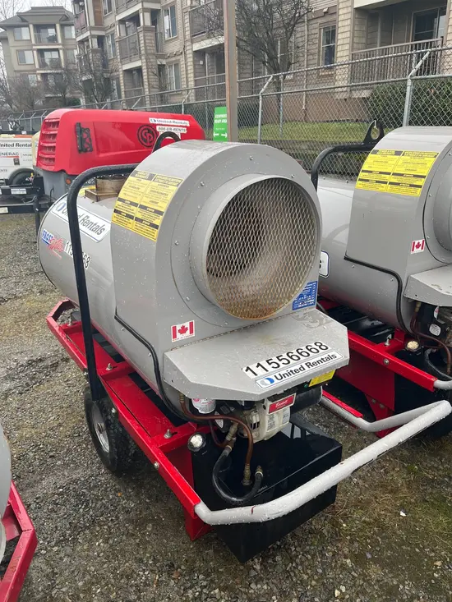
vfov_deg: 67.3
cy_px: 301
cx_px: 226
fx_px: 453
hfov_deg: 53.1
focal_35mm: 26
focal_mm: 5.1
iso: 32
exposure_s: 1/122
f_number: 1.6
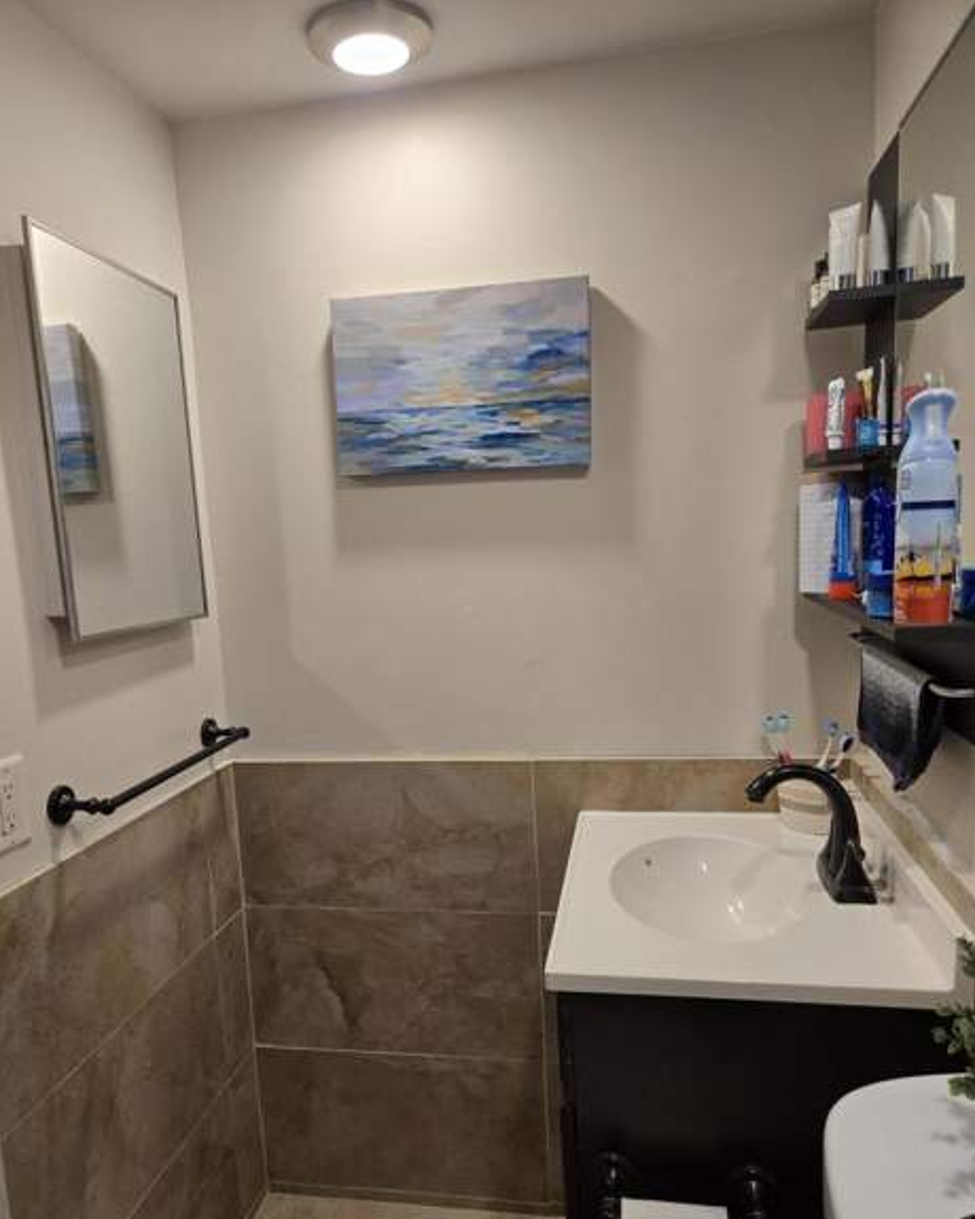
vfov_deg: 67.9
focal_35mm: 25
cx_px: 473
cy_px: 674
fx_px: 902
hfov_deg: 56.8
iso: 64
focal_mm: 5.4
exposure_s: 1/120
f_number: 1.8
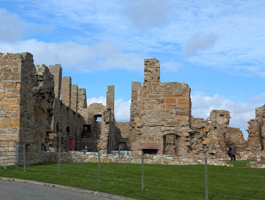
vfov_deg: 29.7
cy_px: 100
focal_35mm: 49
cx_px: 132
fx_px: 376
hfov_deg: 38.9
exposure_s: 1/749
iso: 22
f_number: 1.68
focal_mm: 6.9
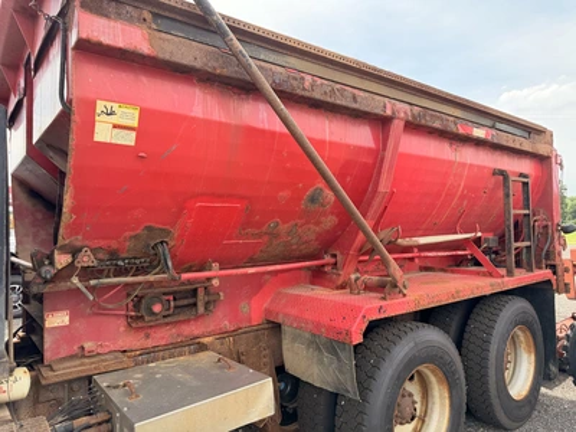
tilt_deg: +6.7
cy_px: 216
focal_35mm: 24
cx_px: 288
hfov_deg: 71.6
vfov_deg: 56.8
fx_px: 399
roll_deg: -4.8
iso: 100
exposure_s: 1/813
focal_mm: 6.76
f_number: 1.78
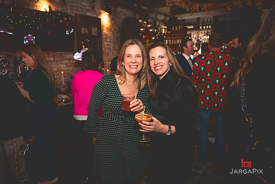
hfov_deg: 73.1
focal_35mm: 24
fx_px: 185
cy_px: 92
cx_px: 138
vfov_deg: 52.7
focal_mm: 24
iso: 3200
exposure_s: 1/125
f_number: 3.2
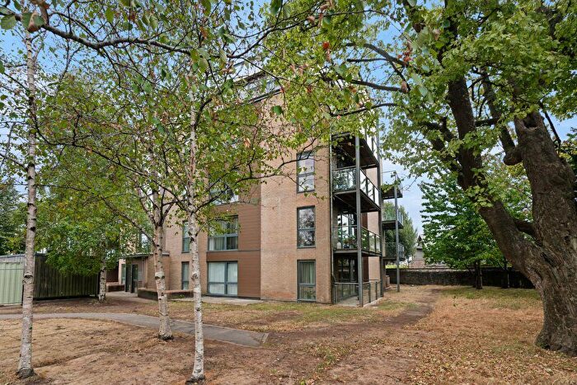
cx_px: 288
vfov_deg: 70.5
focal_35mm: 17
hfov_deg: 93.3
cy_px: 192
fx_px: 273
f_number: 8
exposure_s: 1/125
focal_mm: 17
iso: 400
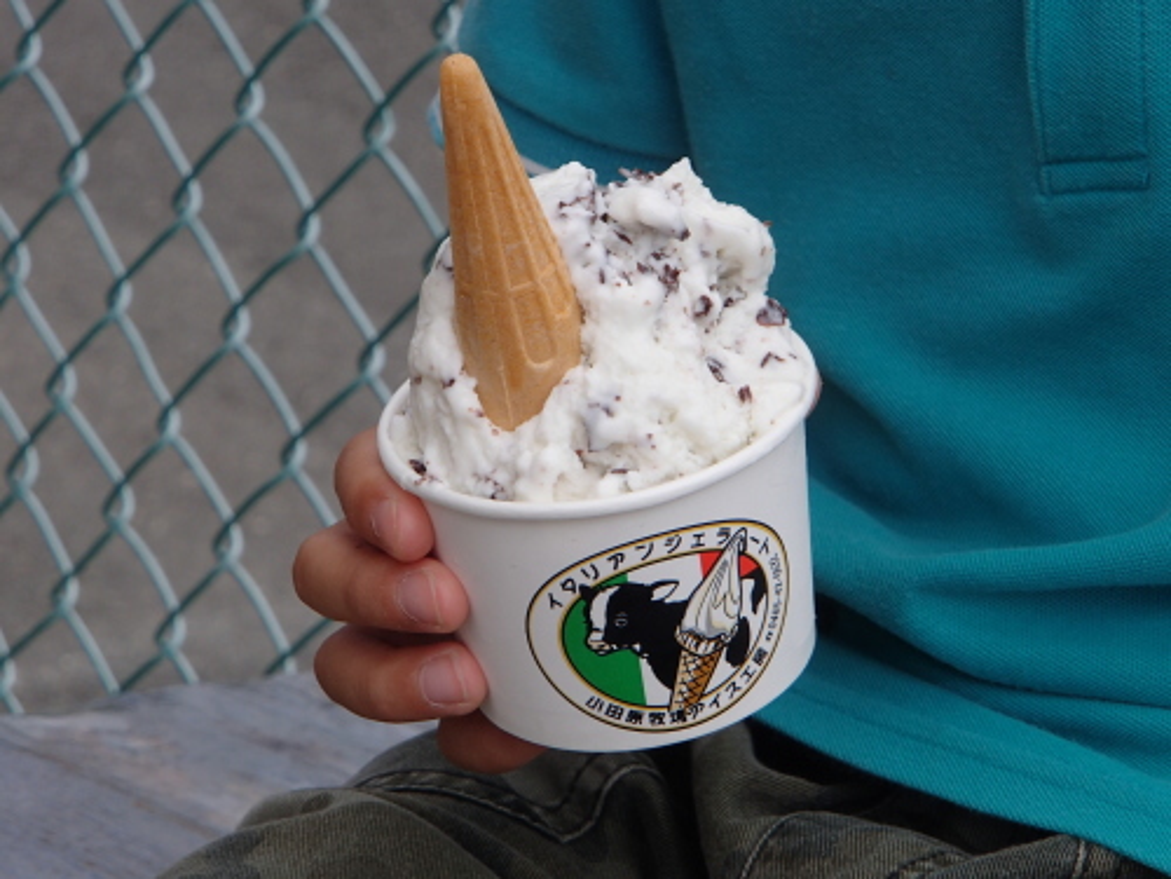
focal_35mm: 127
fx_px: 4296
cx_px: 586
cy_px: 440
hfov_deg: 15.5
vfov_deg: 11.7
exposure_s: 1/250
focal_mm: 22.79
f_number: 5.7
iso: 100
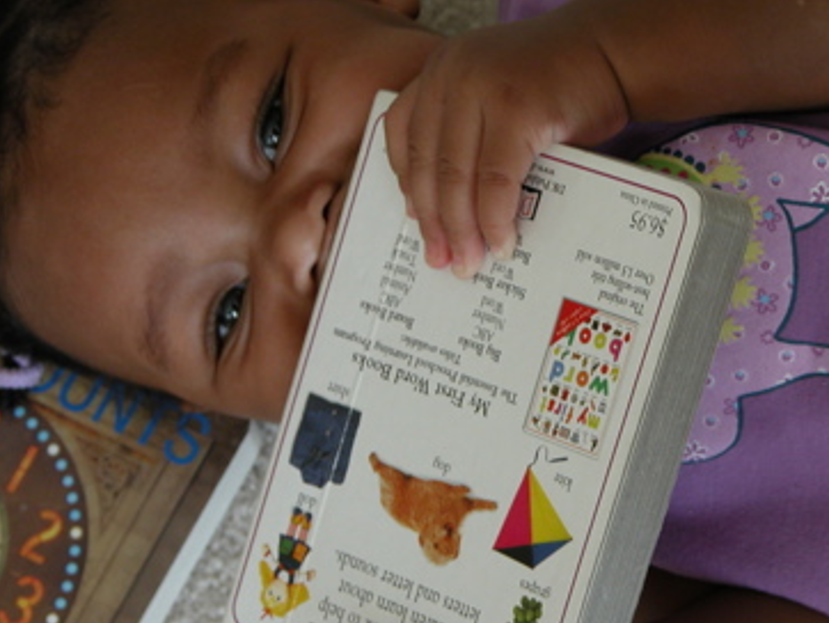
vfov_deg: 7.9
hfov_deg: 10.4
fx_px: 4529
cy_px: 312
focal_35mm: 189
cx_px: 595
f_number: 3.7
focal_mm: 27.3
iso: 100
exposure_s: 1/39.8
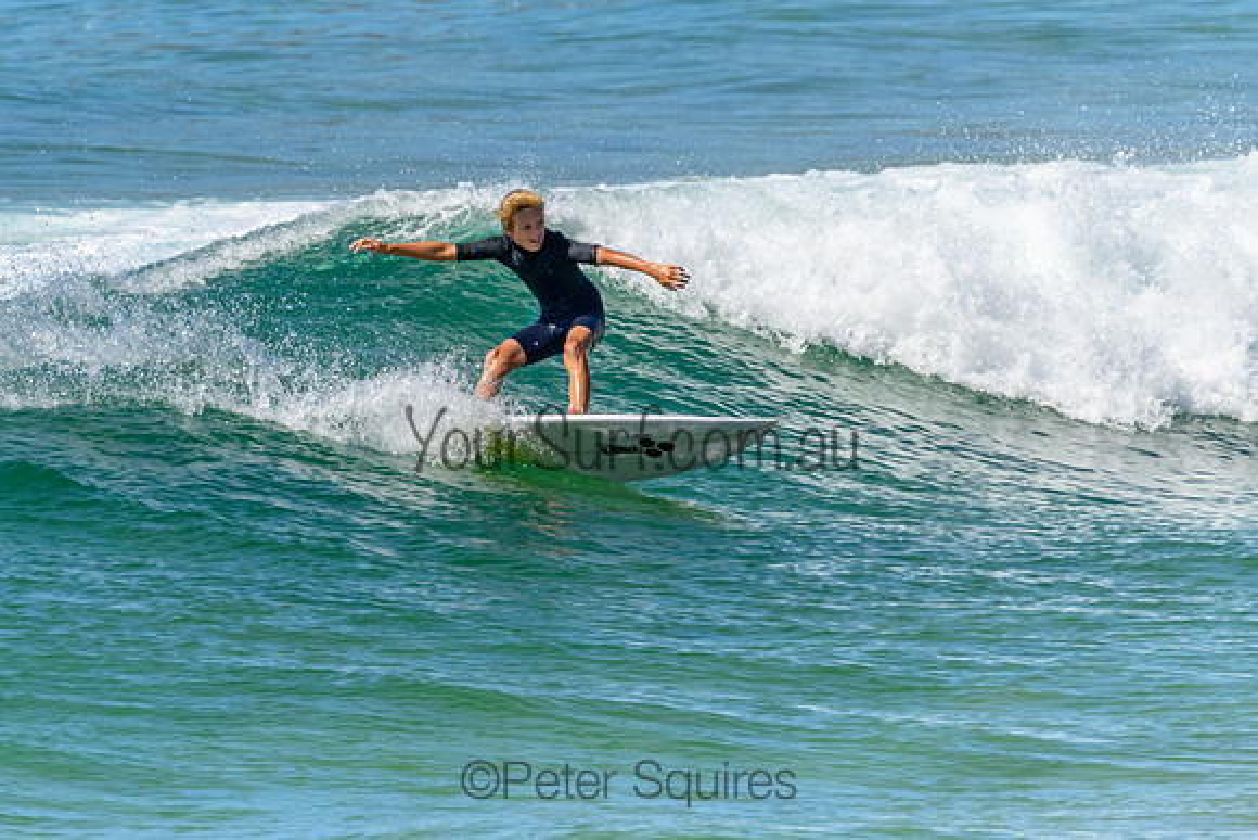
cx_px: 536
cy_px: 330
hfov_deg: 1.9
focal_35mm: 1101
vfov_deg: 1.3
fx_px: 38466
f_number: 11
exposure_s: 1/2000
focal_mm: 800
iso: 1100
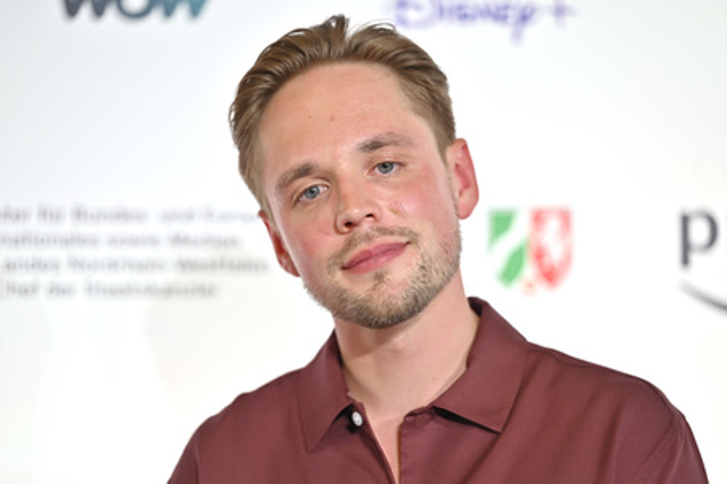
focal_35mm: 135
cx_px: 364
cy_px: 242
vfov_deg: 10.1
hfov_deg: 15.2
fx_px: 2724
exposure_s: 1/320
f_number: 2.8
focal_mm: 135
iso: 400
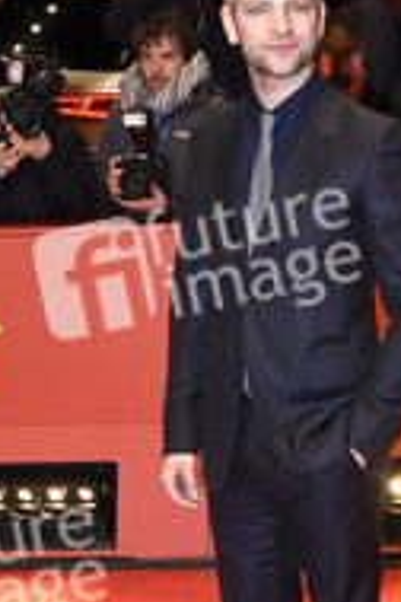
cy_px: 424
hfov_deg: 12.7
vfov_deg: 18.8
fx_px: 1804
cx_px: 290
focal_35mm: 108
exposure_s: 1/200
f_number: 6.3
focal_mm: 34
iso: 1600
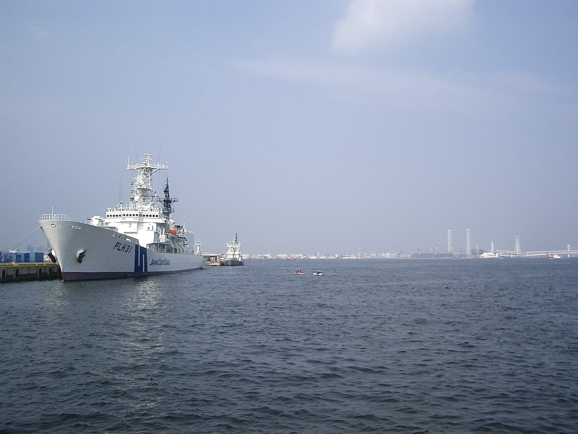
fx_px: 584
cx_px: 289
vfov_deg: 40.7
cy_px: 217
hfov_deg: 52.6
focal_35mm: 35
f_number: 4.3
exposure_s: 1/500
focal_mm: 5.8
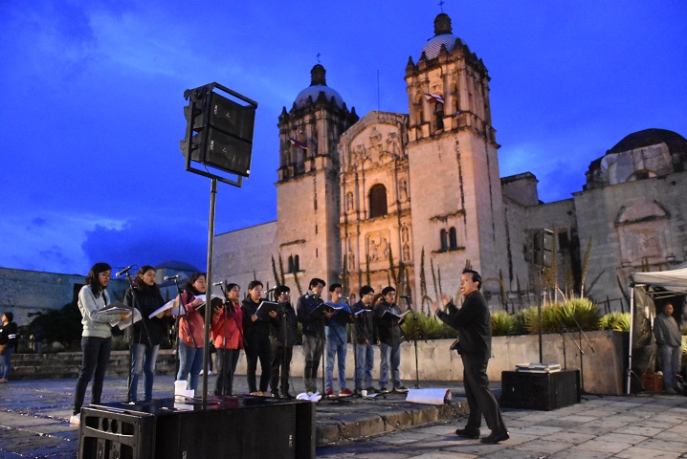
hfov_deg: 61.9
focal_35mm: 30
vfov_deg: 43.7
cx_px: 344
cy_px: 230
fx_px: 573
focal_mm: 20
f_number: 3.5
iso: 11400
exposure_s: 1/60
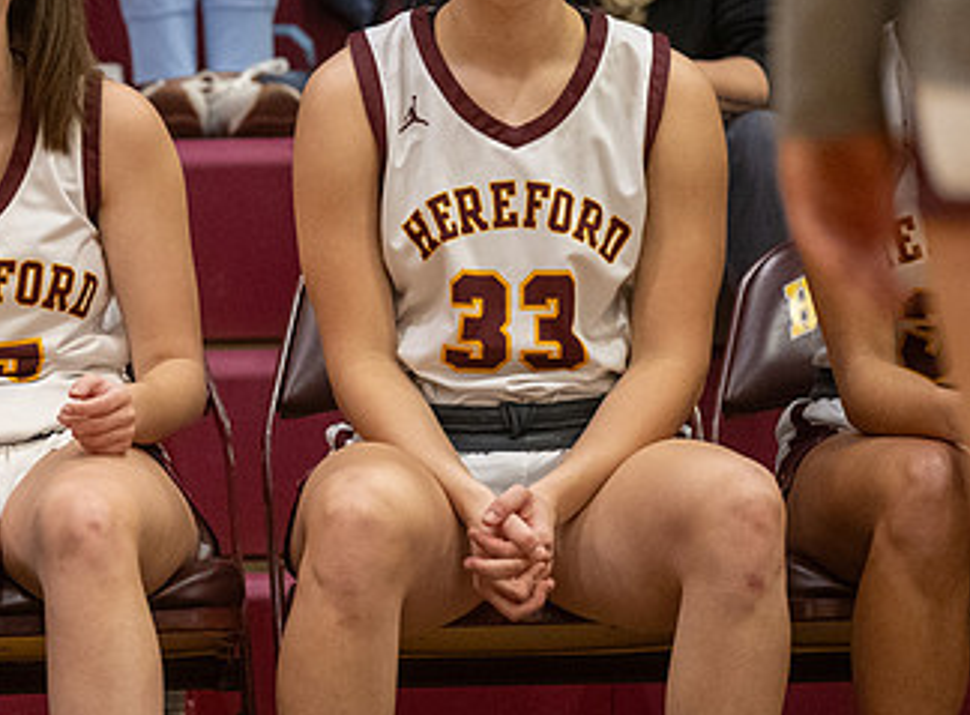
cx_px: 61
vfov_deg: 2.5
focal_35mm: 591
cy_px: 295
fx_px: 16463
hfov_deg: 3.4
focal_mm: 200
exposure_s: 1/640
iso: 2800
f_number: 2.8
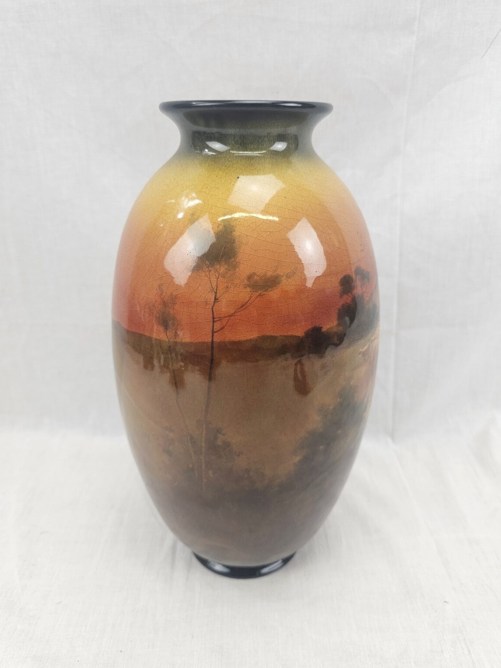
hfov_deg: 56.8
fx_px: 463
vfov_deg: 71.6
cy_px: 323
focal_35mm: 24
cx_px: 253
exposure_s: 1/100
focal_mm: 6.3
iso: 64
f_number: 1.7
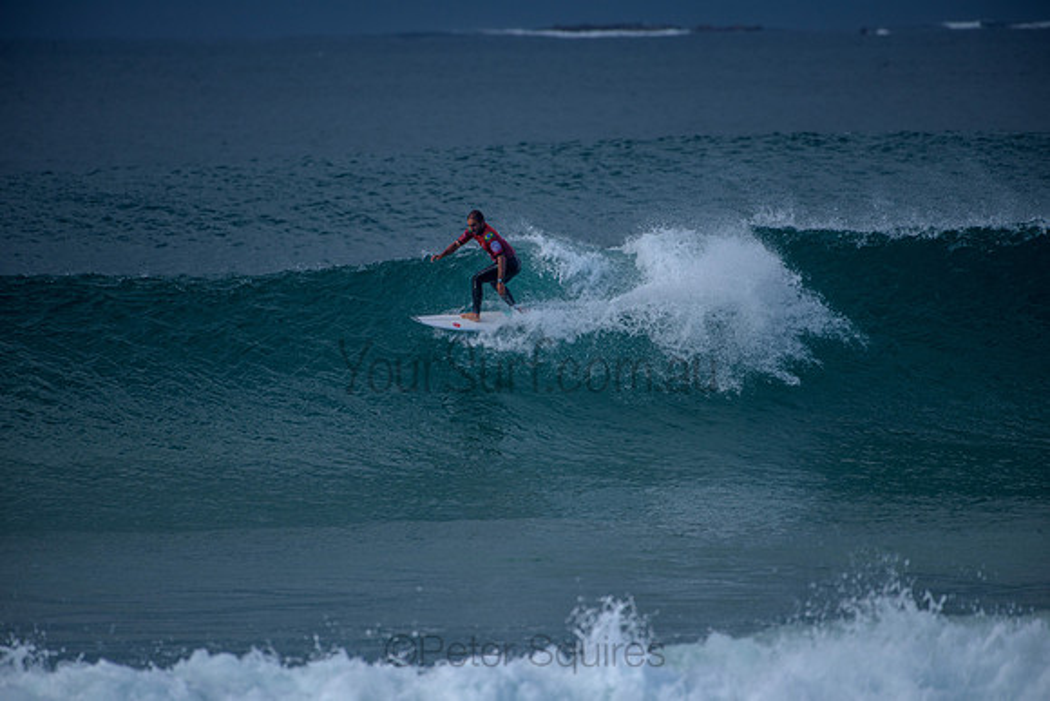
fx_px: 14841
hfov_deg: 4.1
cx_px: 525
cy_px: 350
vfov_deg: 2.7
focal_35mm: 509
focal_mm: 500
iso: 220
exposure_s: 1/2000
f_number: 5.6
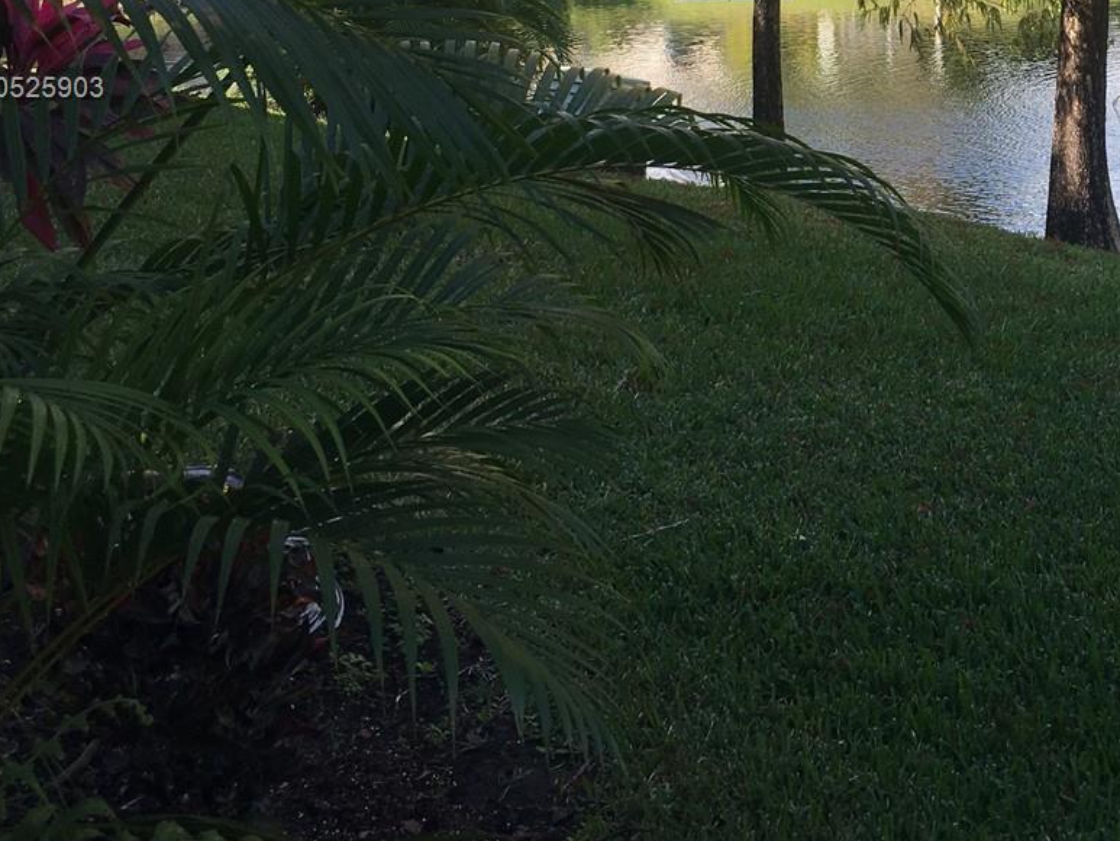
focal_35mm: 60
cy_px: 90
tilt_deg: -4.4
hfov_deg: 30.6
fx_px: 1942
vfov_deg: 23.8
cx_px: 1035
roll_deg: +0.5
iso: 25
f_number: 2.2
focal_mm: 4.15
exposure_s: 1/430
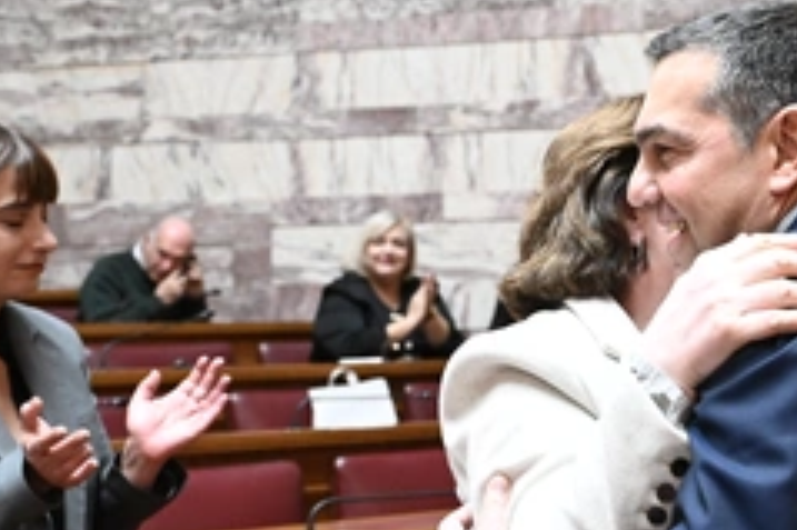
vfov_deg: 15.7
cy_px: 278
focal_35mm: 87
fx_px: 1925
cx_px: 674
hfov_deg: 23.0
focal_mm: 32
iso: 6400
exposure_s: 1/500
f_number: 4
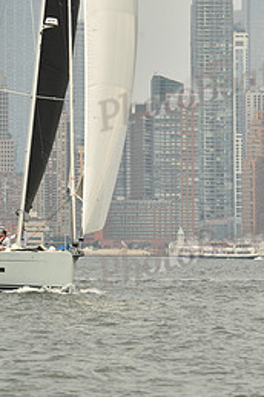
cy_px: 34
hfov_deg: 3.1
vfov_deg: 4.6
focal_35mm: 450
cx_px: 19
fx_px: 4950
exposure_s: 1/640
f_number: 10
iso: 250
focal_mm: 200
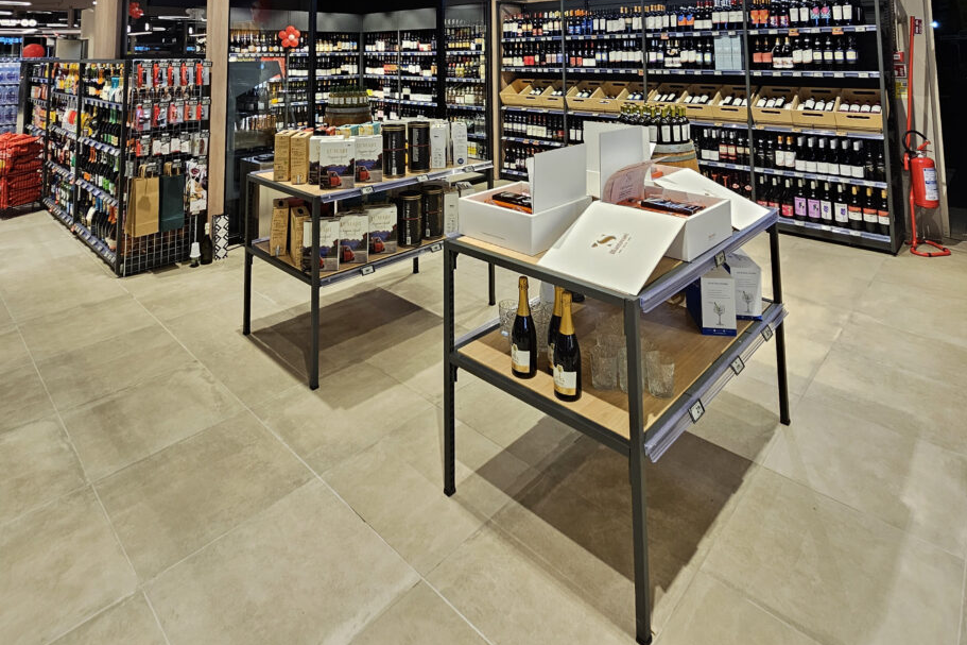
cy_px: 11
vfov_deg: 52.4
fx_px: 510
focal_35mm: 19
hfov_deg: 86.9
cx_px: 476
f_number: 2.2
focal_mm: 2.2
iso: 80
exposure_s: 1/50
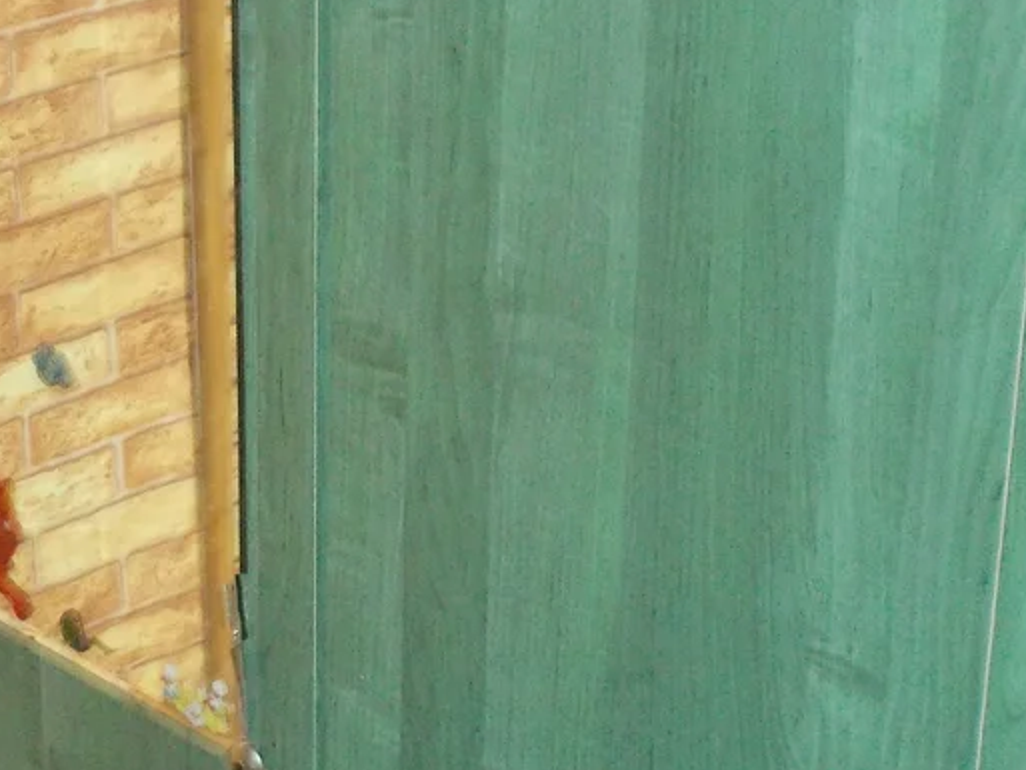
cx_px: 168
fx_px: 3143
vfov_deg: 14.0
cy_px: 392
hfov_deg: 18.3
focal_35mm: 106
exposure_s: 1/25
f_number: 3.6
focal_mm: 6
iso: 280
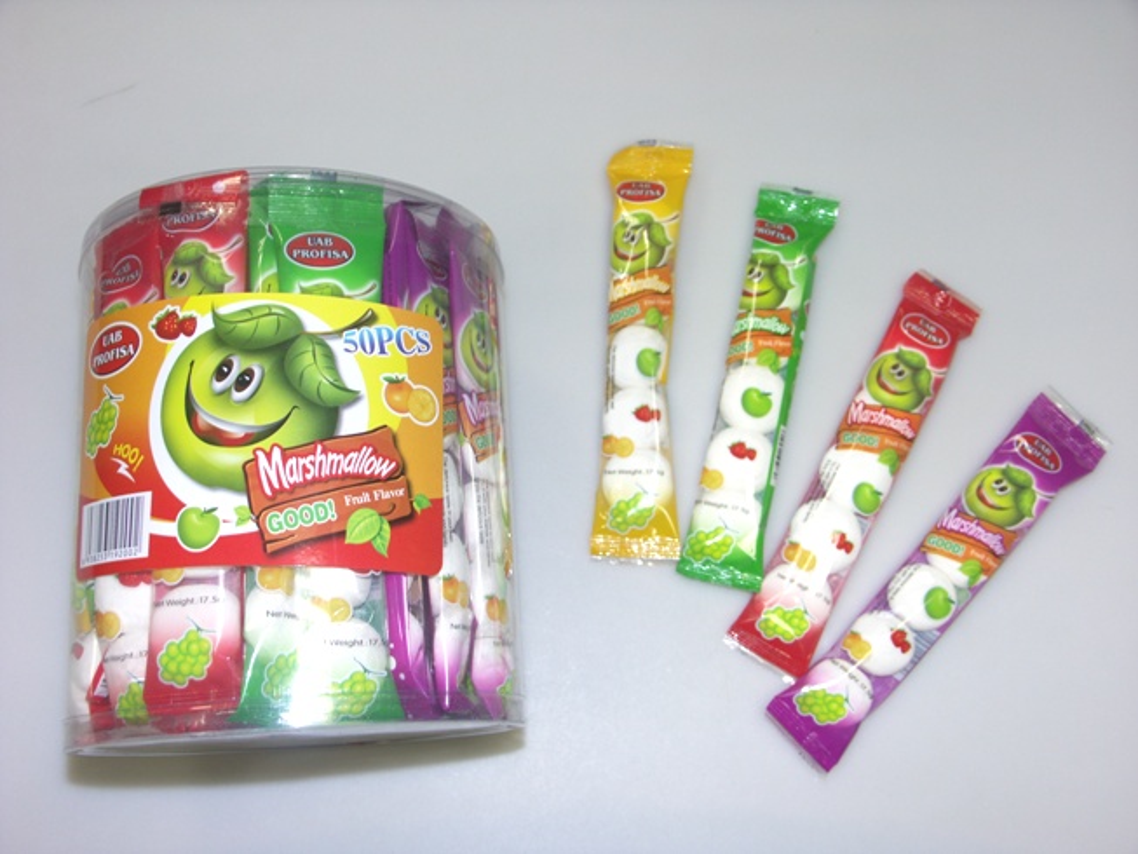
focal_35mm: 38
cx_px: 569
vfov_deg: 37.7
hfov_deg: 49.0
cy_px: 427
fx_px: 1249
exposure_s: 1/50
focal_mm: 9.81
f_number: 3.2
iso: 100
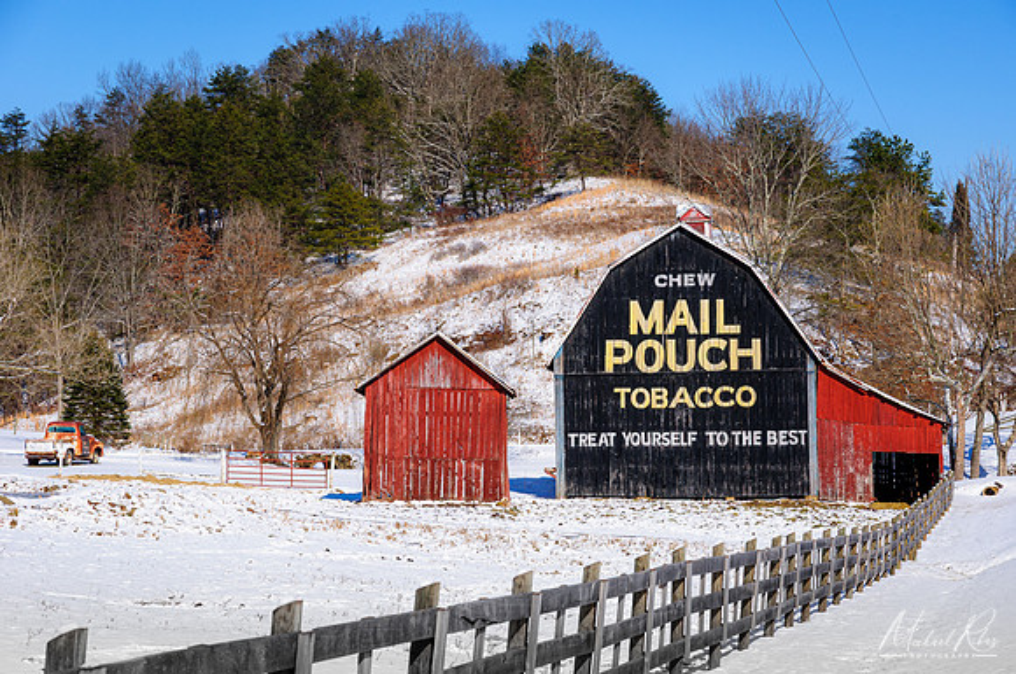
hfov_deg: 24.2
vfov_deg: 16.2
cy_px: 337
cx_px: 508
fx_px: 2367
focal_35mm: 84
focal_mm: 56
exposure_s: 1/800
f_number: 8
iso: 200
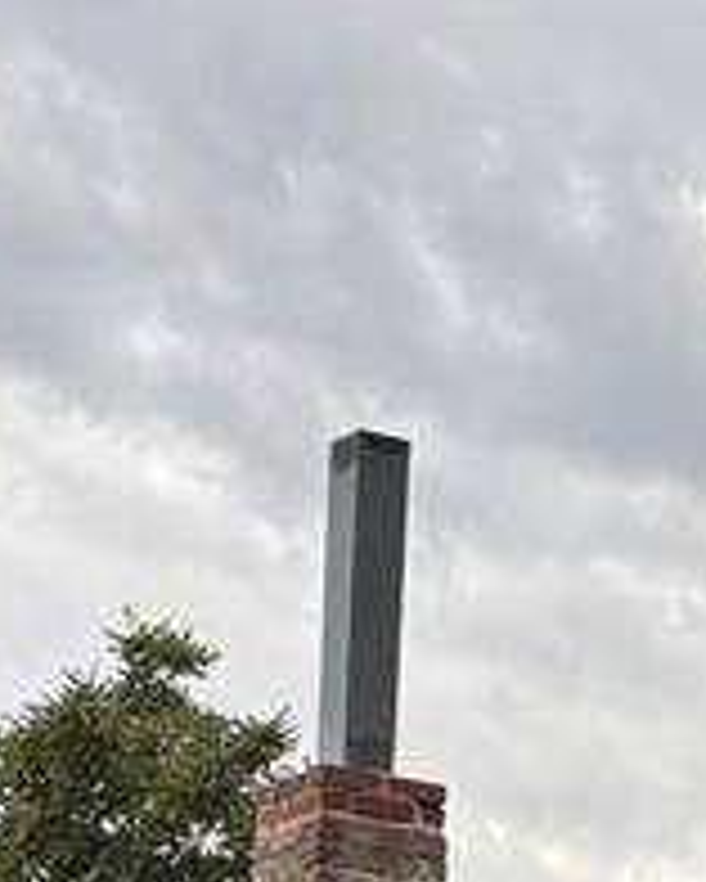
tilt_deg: +1.3
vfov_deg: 10.8
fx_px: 4332
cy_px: 1647
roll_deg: -2.1
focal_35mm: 166
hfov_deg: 9.3
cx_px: 589
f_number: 1.6
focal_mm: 5.96
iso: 50
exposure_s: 1/477
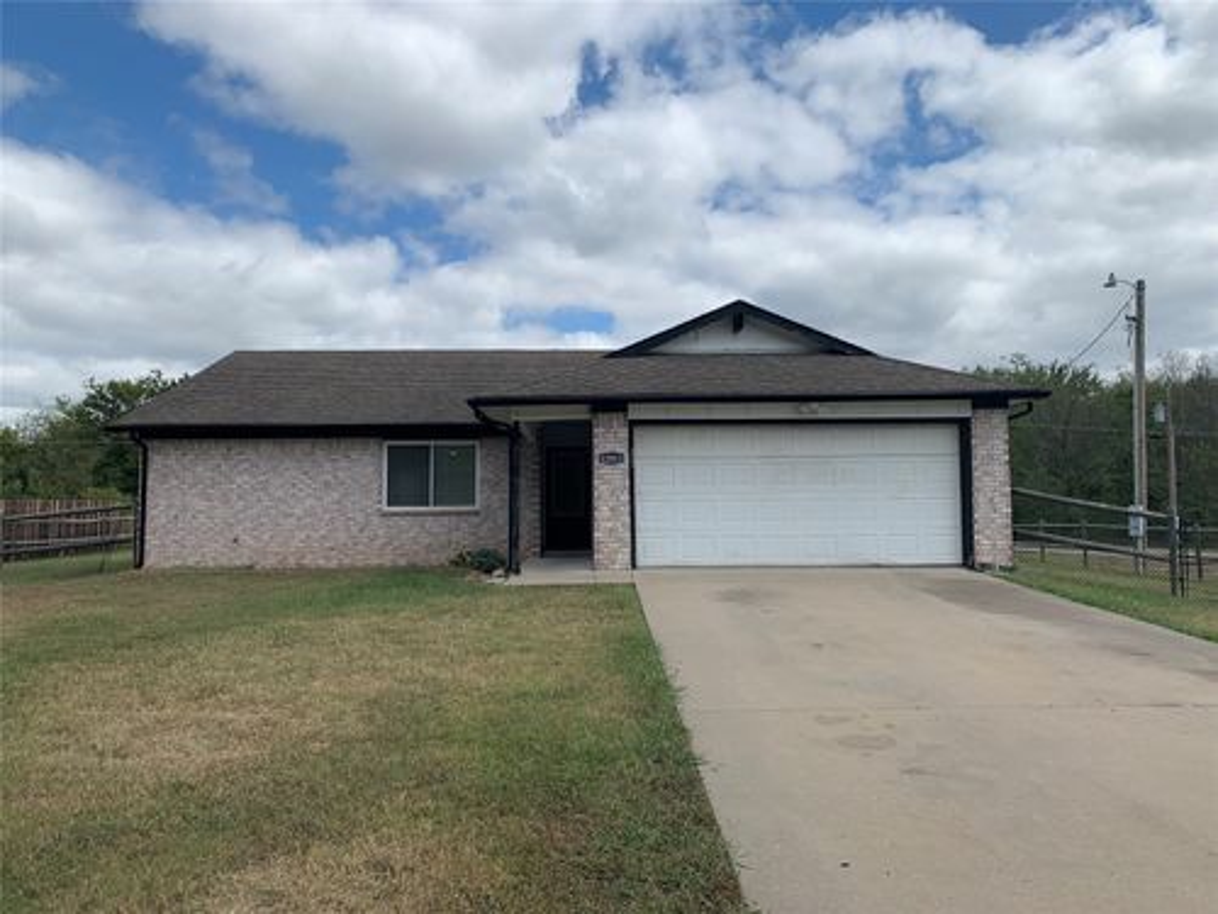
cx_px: 609
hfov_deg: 67.3
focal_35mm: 26
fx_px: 915
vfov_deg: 53.1
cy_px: 457
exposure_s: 1/3185
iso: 25
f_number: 1.8
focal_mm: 4.25
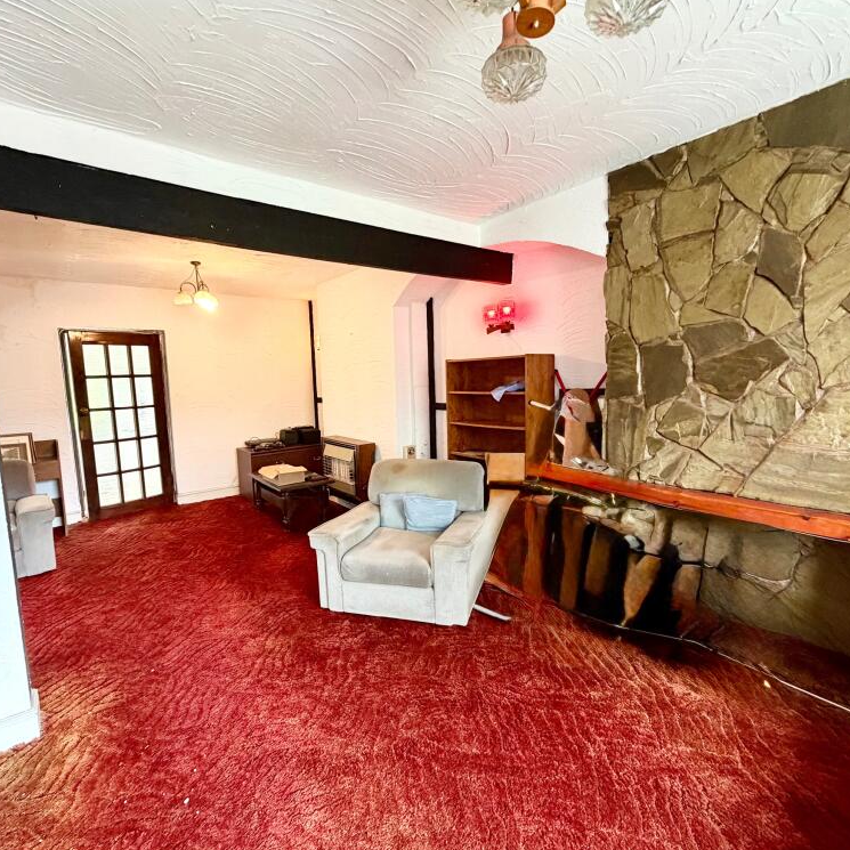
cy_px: 427
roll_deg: +1.4
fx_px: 472
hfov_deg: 84.0
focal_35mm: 17
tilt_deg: -5.5
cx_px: 427
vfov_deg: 84.0
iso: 400
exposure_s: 1/50
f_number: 2.2
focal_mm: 2.22
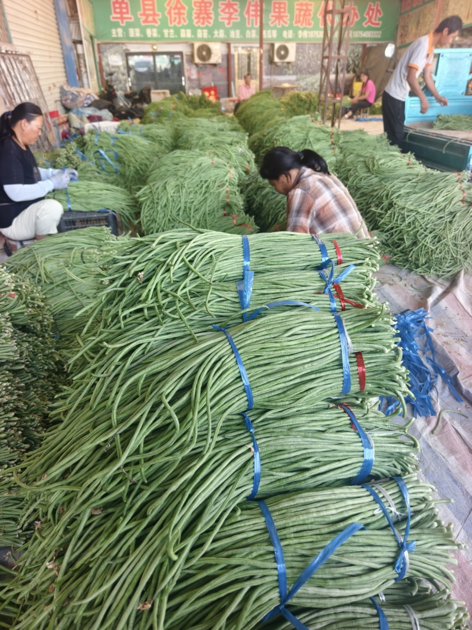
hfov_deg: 58.9
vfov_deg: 73.9
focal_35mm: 23
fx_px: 418
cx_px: 236
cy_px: 315
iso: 89
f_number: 1.75
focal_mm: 8.67
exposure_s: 1/100
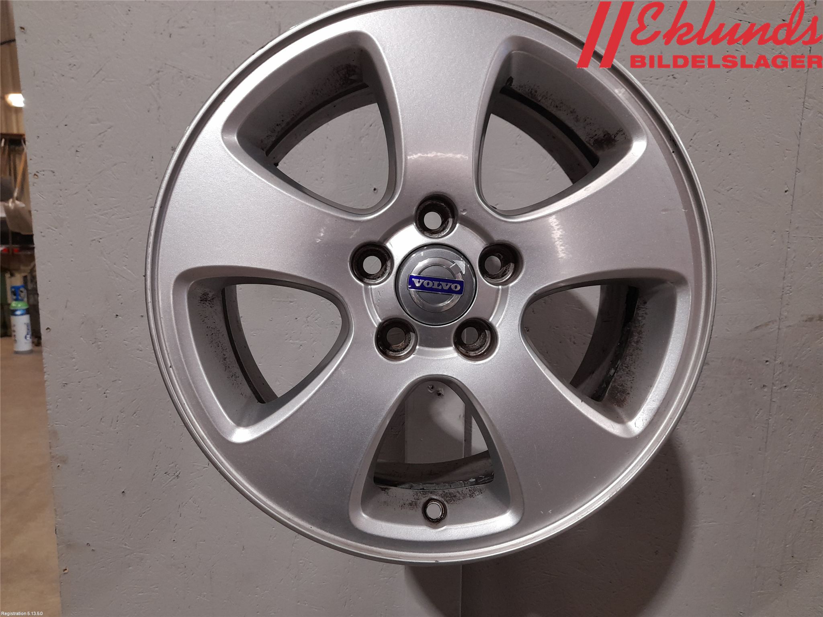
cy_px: 308
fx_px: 594
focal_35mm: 25
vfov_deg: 54.9
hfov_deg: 69.4
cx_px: 412
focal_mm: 4.6
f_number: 2
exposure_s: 1/50
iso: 125
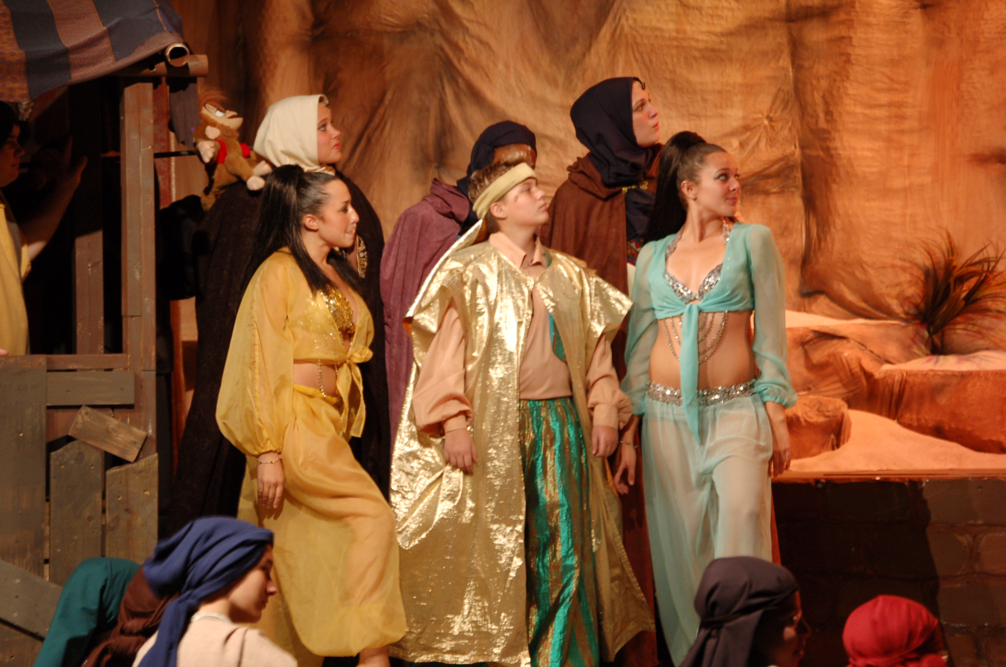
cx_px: 503
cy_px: 334
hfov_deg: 12.3
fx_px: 4687
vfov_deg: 8.1
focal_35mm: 168
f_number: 5
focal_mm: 112
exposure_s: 1/20
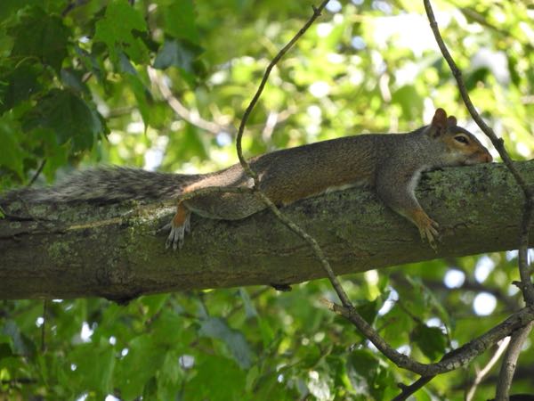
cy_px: 200
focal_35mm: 1000
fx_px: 15426
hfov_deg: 2.0
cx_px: 267
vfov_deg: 1.5
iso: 400
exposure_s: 1/125
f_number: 5.6
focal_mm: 179.2
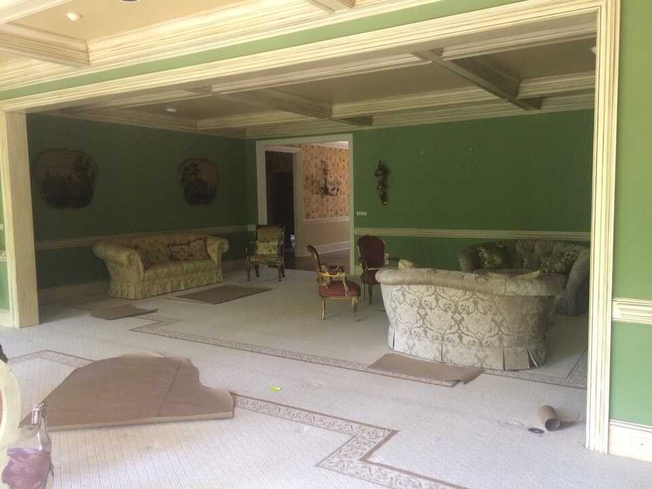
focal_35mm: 29
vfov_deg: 48.2
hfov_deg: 61.7
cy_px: 244
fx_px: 546
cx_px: 326
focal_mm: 4.15
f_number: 2.2
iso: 125
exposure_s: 1/30
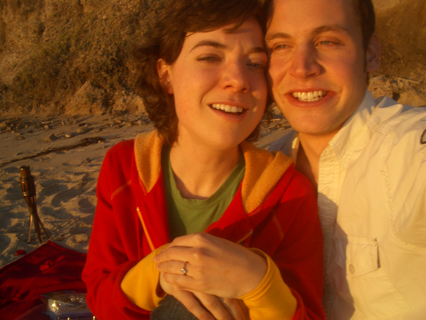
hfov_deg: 52.6
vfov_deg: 40.7
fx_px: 431
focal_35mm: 35
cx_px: 213
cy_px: 160
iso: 50
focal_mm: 5.8
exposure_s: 1/250
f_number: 4.3
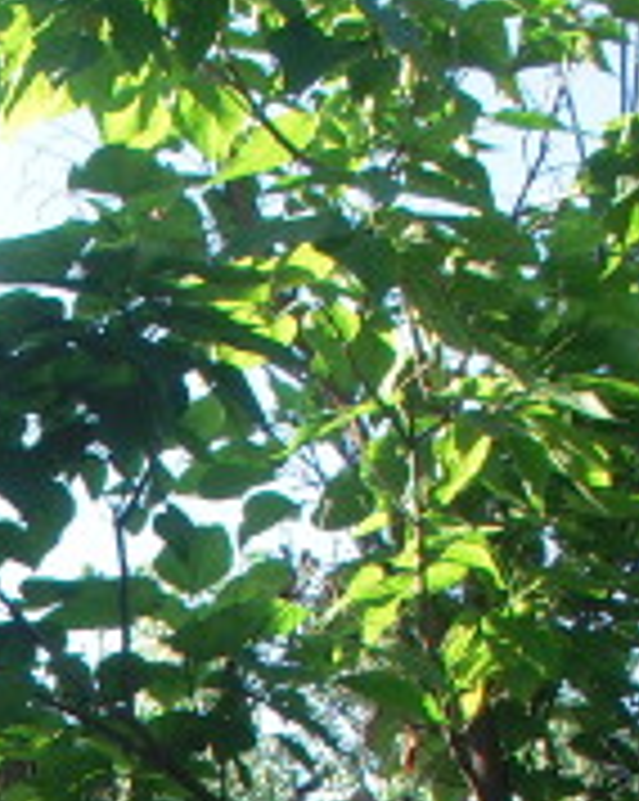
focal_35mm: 167
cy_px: 1444
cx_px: -531
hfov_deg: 8.8
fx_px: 3955
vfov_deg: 10.8
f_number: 3.3
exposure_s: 1/200
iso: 100
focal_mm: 6.3
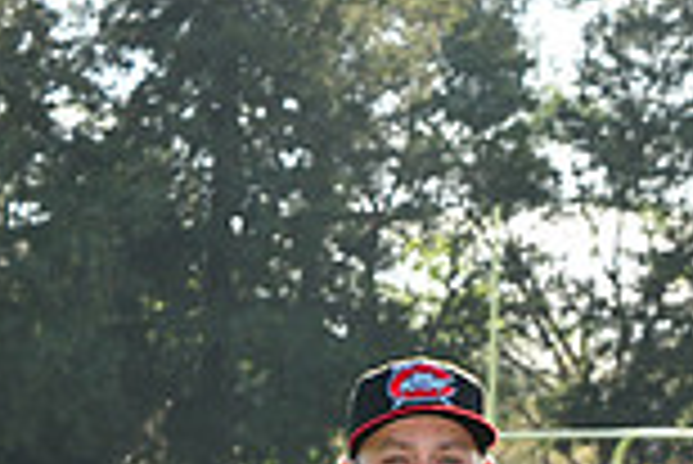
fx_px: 5800
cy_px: 811
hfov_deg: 6.7
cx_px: 1125
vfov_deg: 4.5
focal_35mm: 301
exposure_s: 1/320
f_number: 8
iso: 400
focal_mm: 80
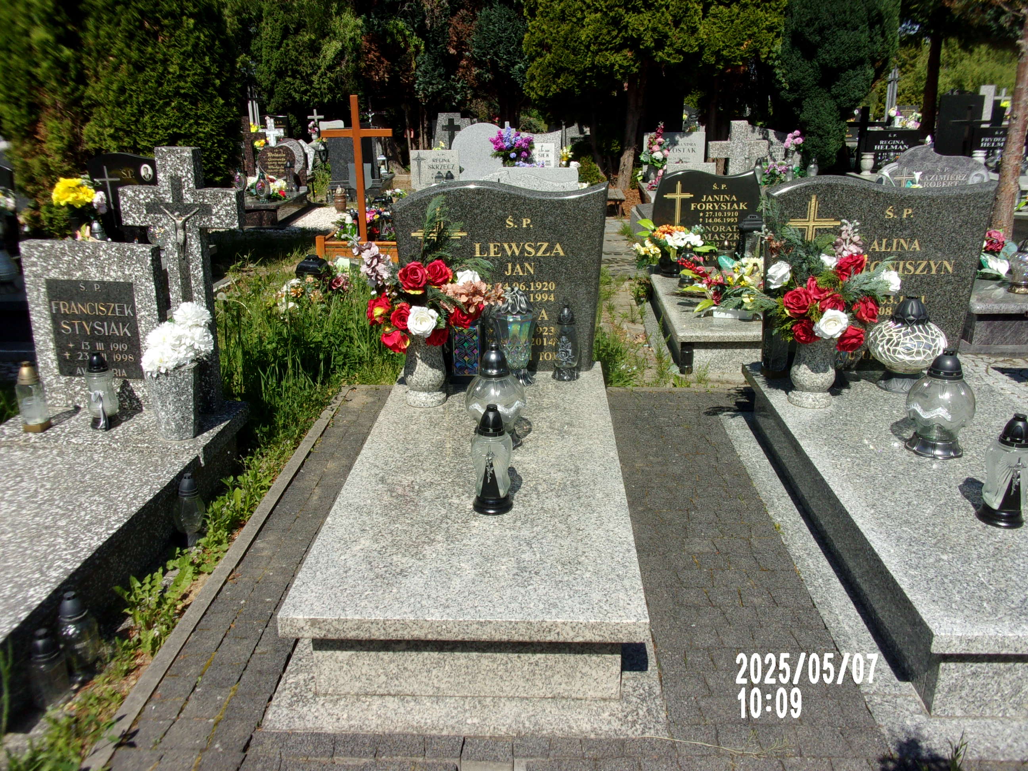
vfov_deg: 49.7
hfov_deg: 63.4
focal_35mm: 28
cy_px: 386
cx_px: 514
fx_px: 832
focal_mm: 5.1
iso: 80
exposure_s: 1/120
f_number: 10.8
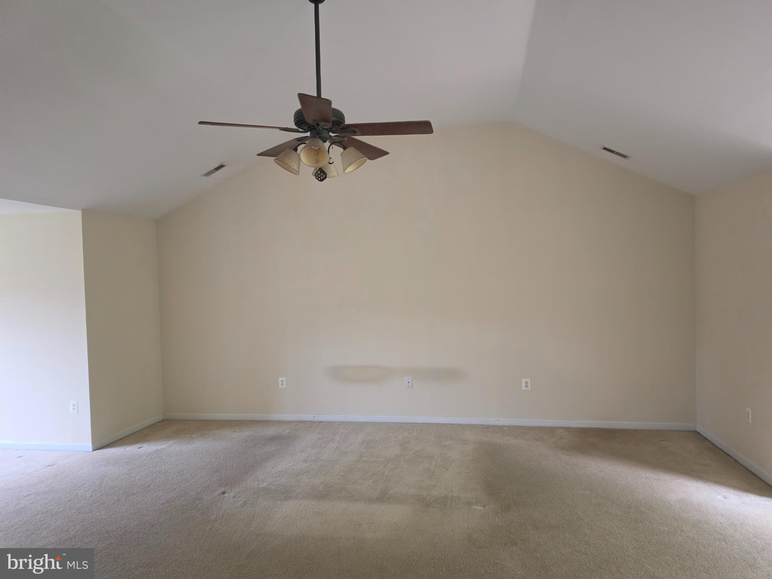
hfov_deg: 73.9
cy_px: 290
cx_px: 386
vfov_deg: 58.9
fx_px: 513
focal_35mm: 23
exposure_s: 1/120
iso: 400
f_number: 1.4
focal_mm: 6.5
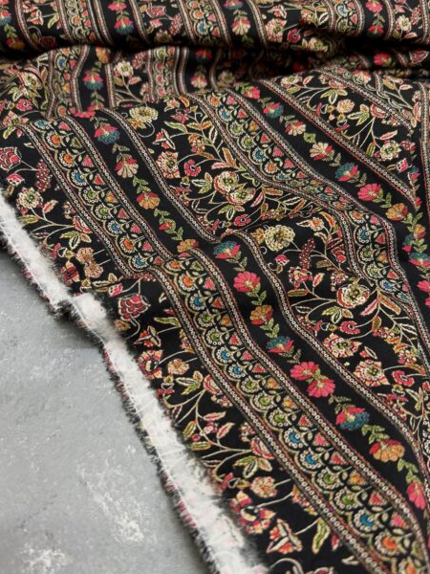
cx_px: 194
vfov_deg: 56.7
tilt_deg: -51.7
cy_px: 313
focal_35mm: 32
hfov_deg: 44.1
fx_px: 530
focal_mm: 6.76
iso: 200
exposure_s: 1/98
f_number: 1.78
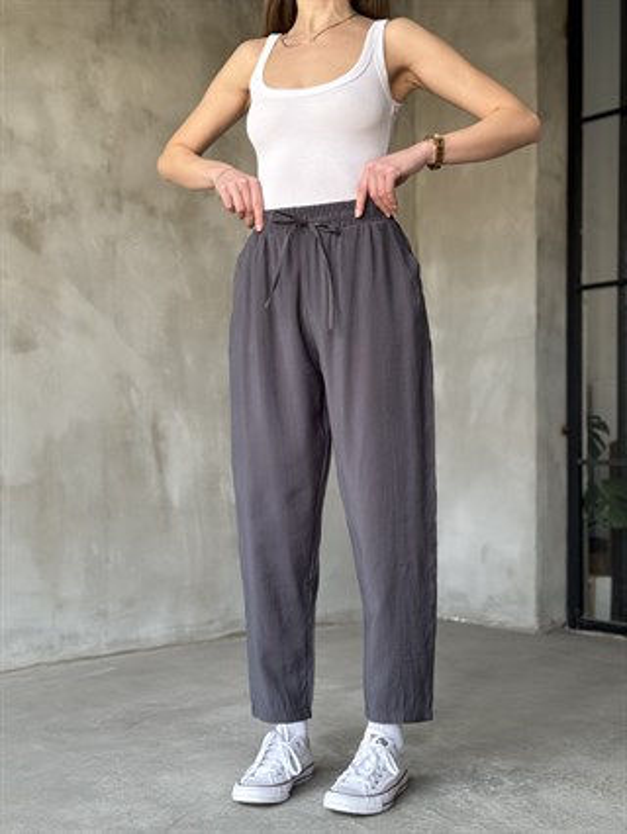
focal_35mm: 48
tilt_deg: +1.5
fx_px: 1158
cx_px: 314
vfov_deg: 39.6
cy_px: 417
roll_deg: -0.3
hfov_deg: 30.3
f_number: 1.78
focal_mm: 6.76
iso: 125
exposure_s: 1/60
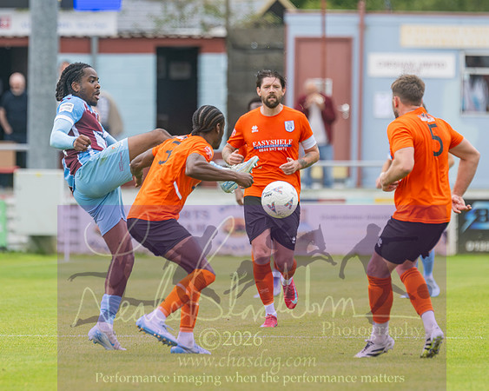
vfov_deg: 2.4
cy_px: 185
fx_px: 9342
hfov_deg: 3.0
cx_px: 211
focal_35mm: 646
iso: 720
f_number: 2.8
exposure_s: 1/1250
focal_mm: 300
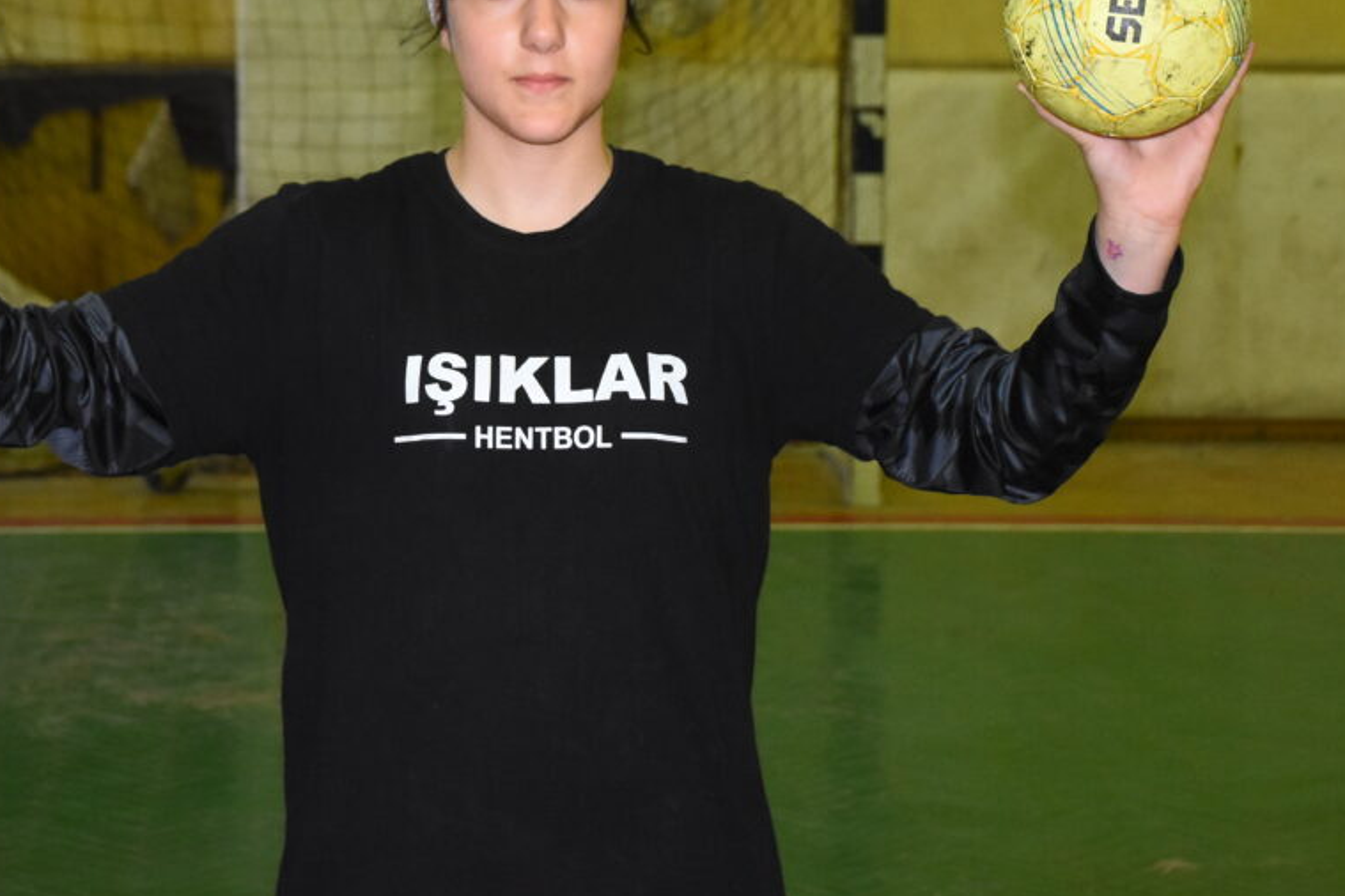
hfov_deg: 23.5
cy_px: 174
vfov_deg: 15.8
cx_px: 459
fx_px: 3213
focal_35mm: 86
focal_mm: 34
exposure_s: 1/250
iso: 2800
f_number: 4.2
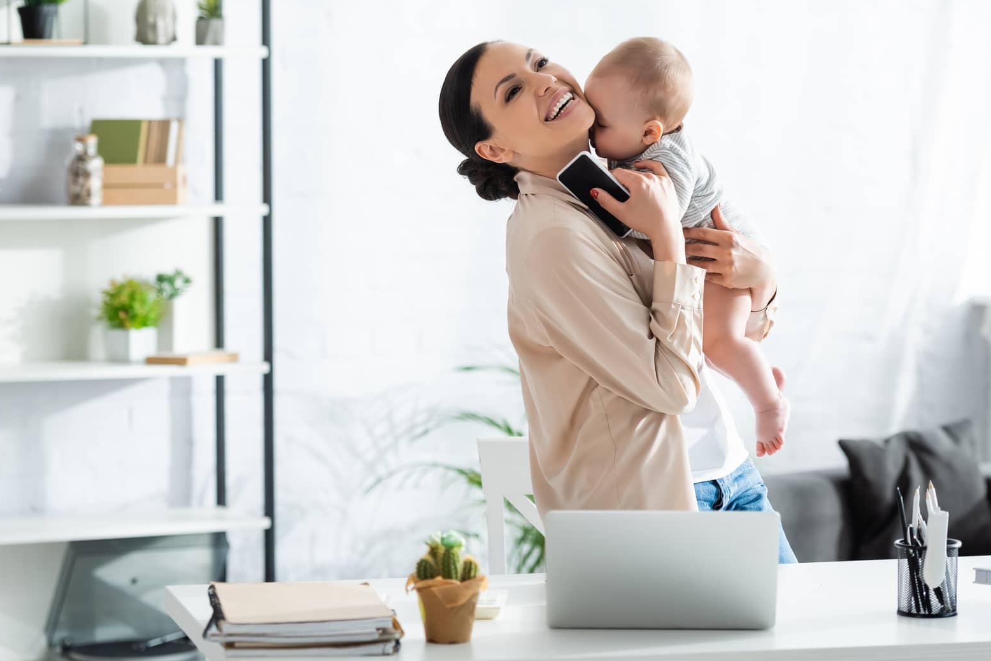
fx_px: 3717
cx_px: 527
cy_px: 249
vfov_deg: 10.2
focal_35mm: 135
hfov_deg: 15.2
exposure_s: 1/200
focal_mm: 105
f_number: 3.5
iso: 125
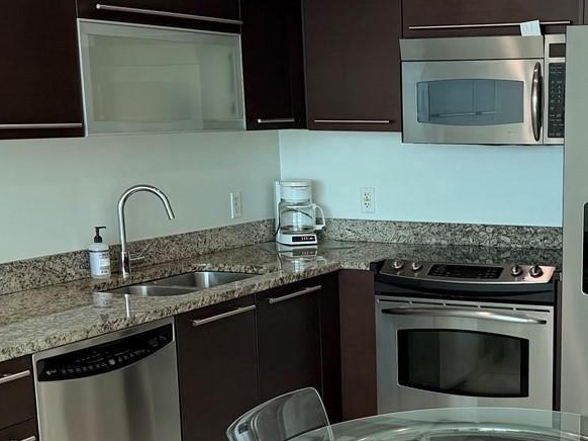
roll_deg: -0.1
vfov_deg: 22.0
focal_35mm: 66
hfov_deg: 28.8
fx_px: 1121
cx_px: 462
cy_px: 340
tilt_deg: -12.4
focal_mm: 6.76
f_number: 1.78
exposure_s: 1/470
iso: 80
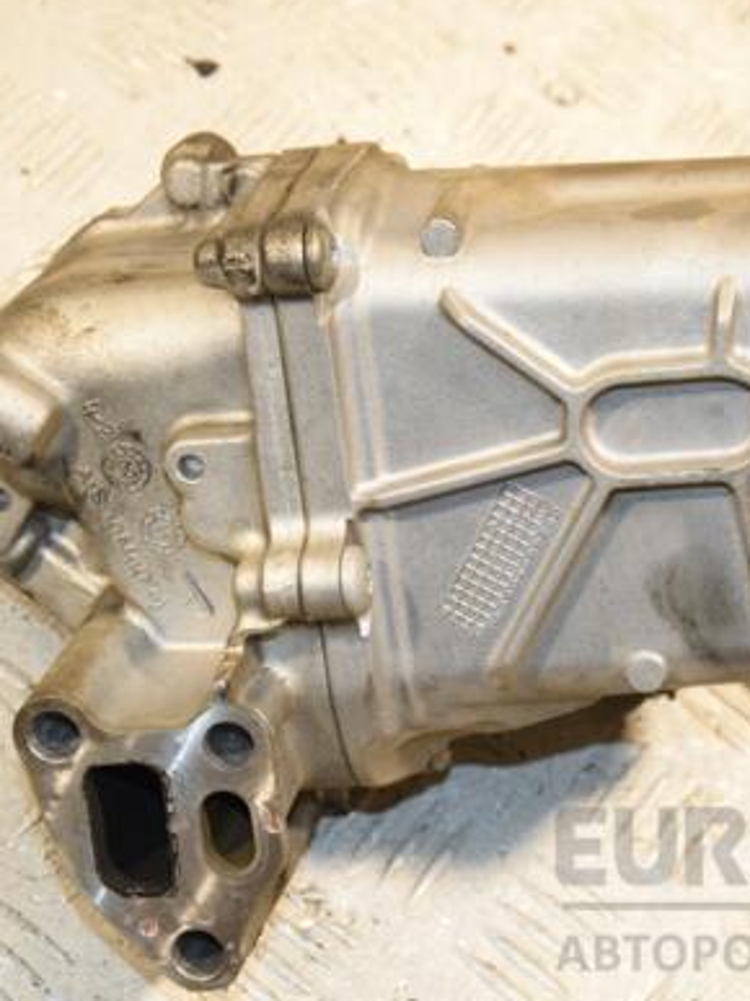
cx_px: 507
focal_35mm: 101
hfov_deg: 14.6
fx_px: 2912
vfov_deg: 19.5
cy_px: 502
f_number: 6.3
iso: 800
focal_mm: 45
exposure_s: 1/200
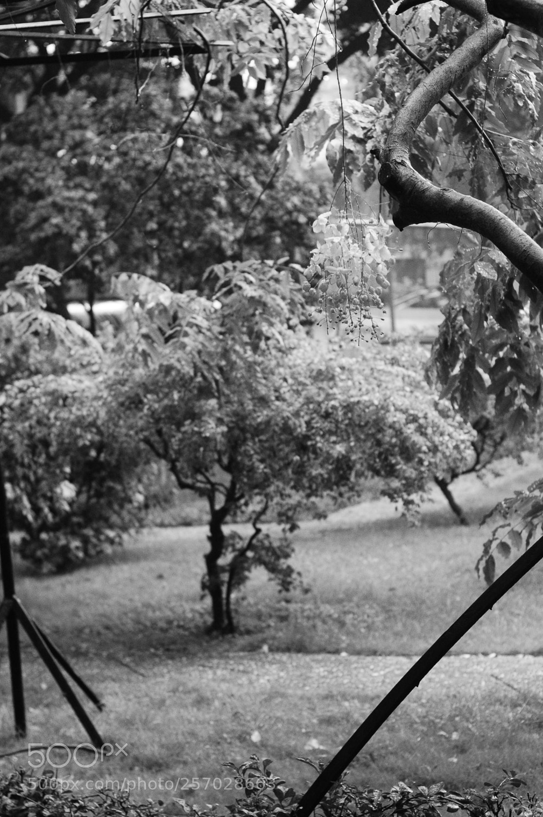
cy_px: 396
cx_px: 280
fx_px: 1792
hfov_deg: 17.2
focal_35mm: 79
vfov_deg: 25.7
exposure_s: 1/80
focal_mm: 50
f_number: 3.2
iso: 1250
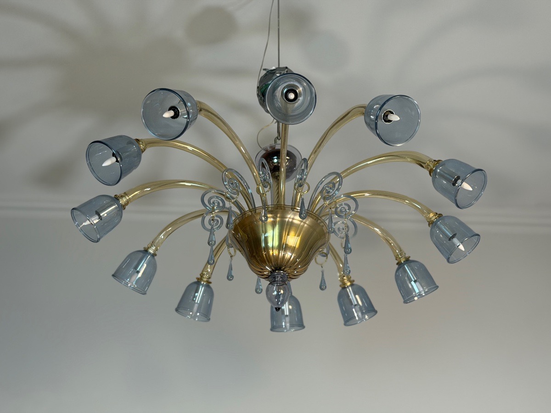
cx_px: 276
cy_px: 206
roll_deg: +0.5
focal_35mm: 48
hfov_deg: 39.7
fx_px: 764
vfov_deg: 30.3
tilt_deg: +33.9
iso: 200
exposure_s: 1/100
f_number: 1.78
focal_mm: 6.76
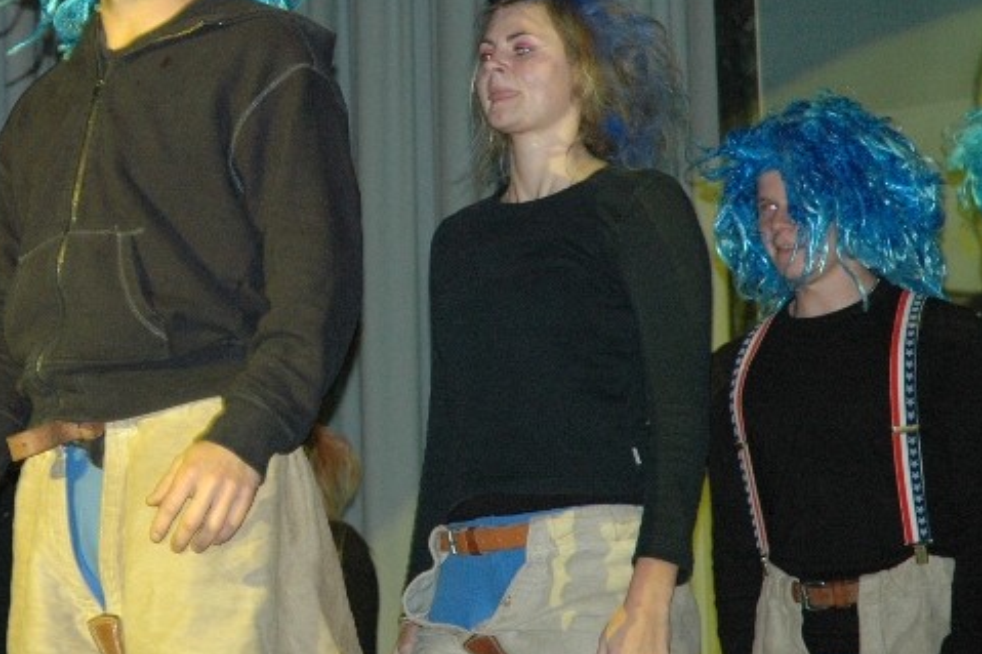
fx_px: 4440
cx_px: 203
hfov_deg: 12.6
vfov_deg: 8.4
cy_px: 133
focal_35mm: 163
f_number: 4.5
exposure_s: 1/60
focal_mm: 65
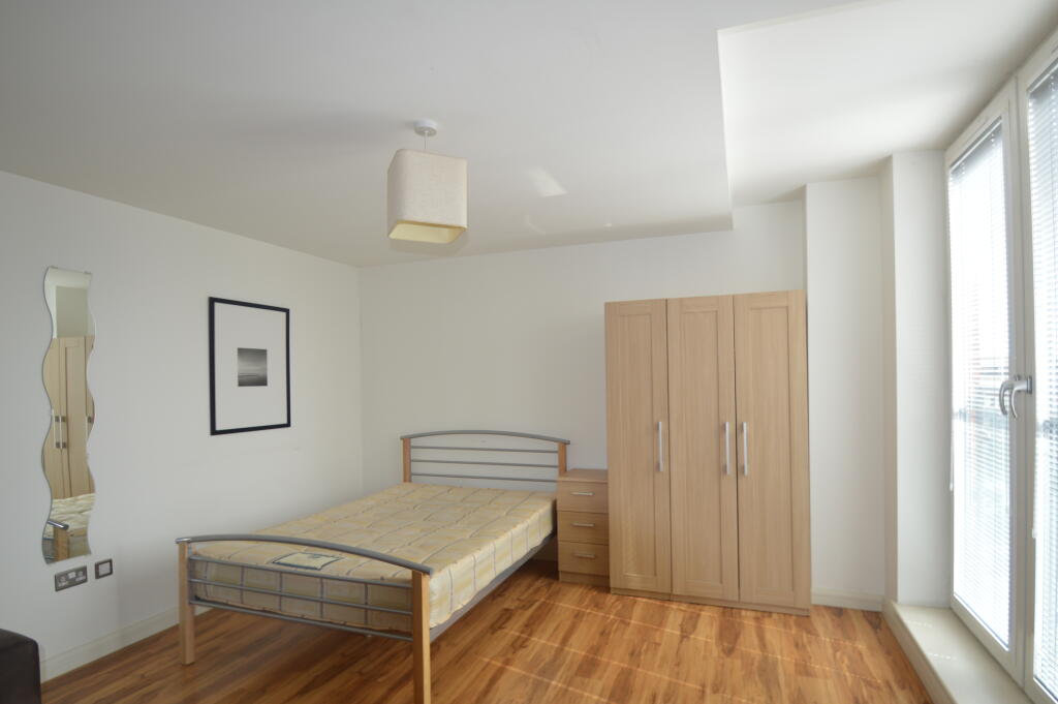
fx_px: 529
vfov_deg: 67.3
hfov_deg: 90.0
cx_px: 529
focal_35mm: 18
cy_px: 352
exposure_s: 1/125
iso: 200
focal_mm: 12
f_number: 4
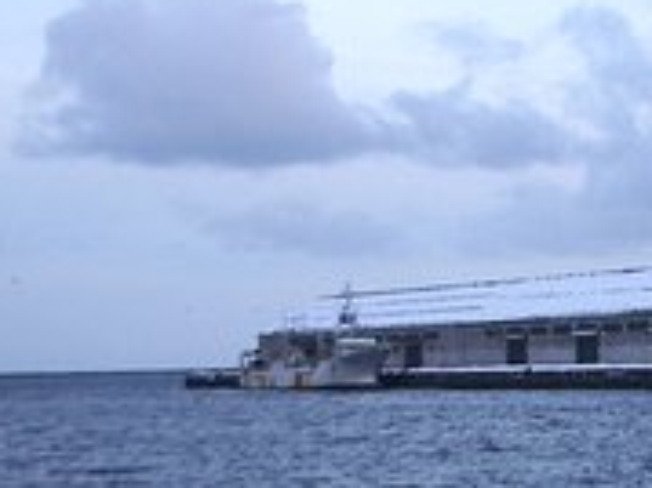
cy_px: 357
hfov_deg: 19.4
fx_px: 1882
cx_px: 565
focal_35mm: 100
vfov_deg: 14.7
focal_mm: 5.8
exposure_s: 1/200
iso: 100
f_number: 2.6
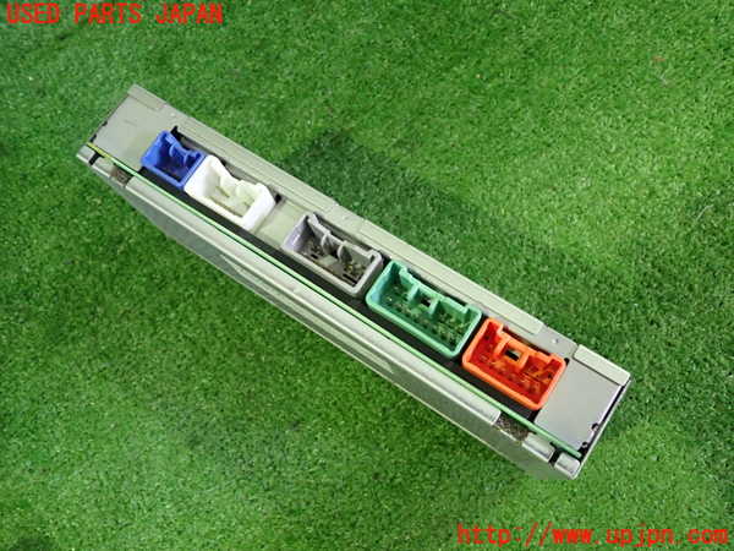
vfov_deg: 46.8
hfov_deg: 60.0
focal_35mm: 30
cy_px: 276
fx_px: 636
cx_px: 367
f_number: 2.3
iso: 800
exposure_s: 1/40
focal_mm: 5.4
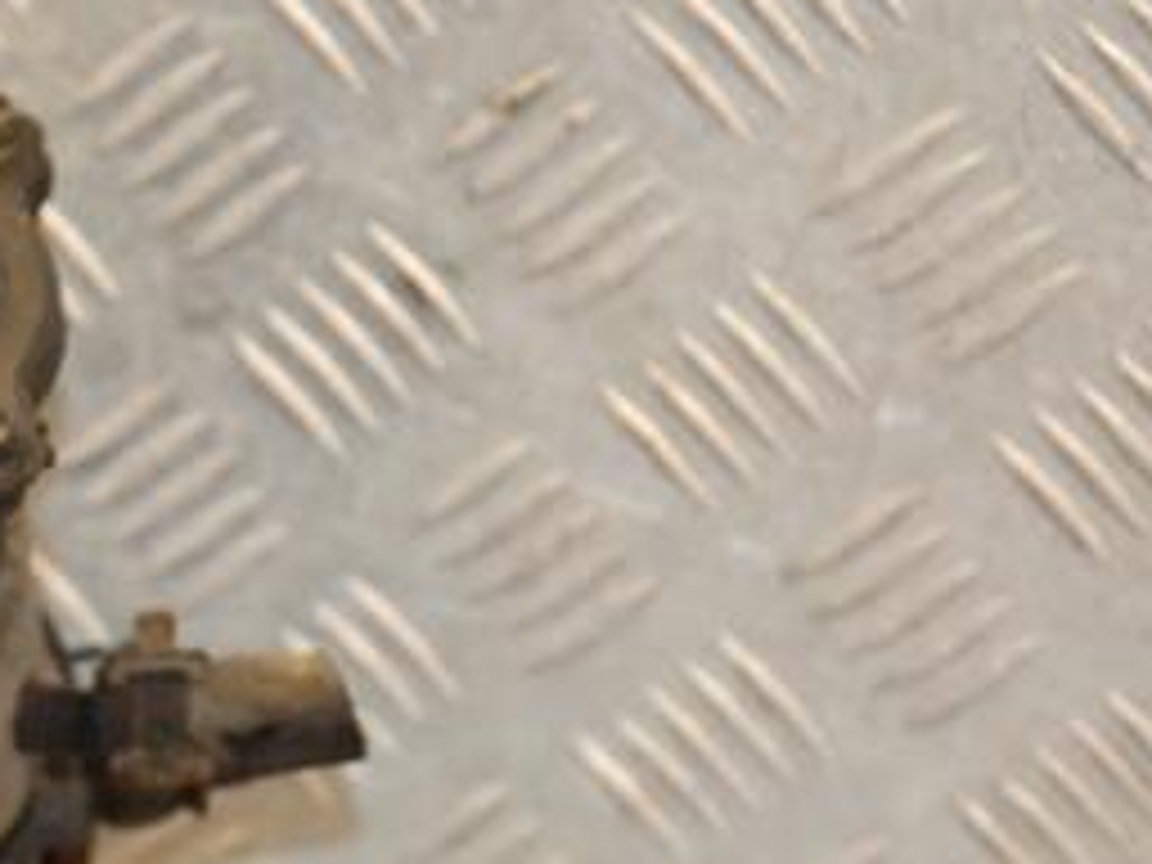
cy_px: 828
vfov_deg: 6.6
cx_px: -148
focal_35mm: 223
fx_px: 7421
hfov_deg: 8.8
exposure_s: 1/200
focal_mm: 66
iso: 800
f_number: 5.6
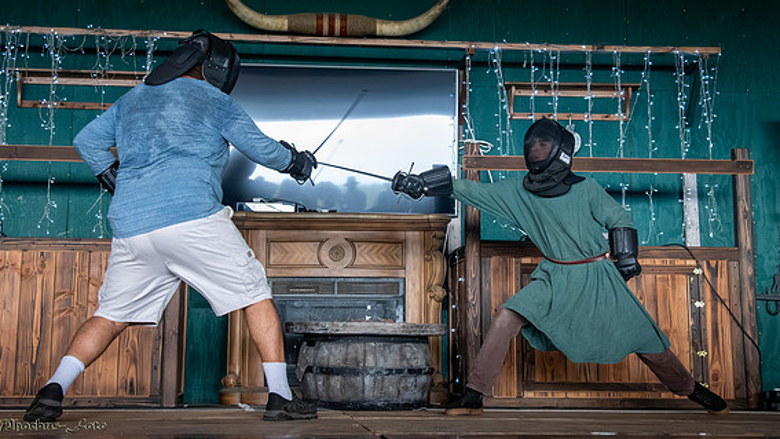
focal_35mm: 60
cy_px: 159
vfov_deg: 20.0
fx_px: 1241
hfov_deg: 34.9
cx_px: 383
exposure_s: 1/320
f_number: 5.6
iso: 8000
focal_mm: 40
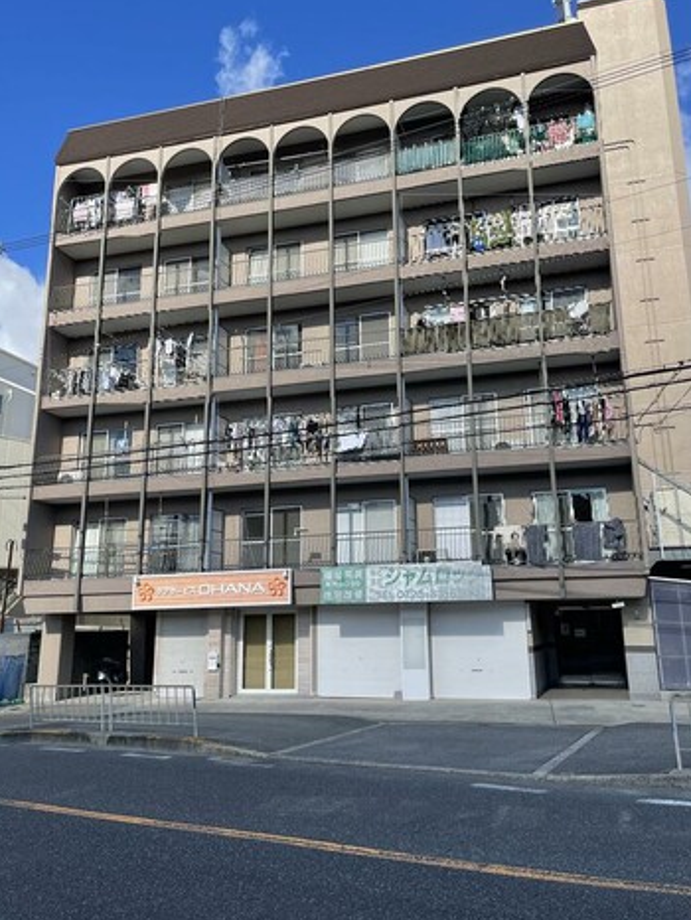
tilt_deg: +15.1
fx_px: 798
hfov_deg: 46.8
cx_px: 365
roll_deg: -0.3
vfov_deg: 59.8
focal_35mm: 30
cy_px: 415
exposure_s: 1/2488
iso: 32
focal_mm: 5.1
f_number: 1.6
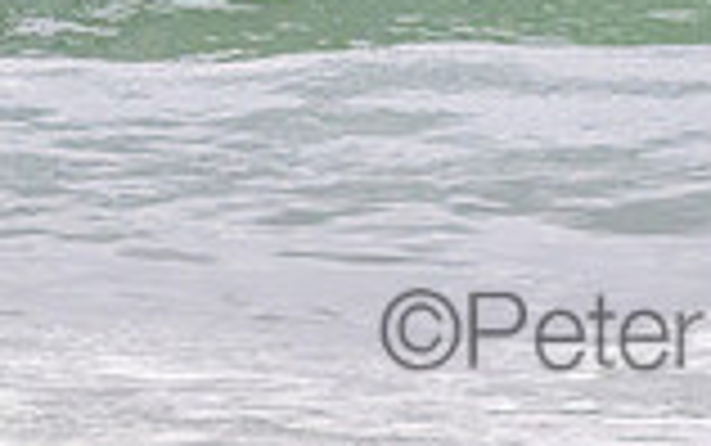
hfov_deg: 0.7
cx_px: 729
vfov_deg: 0.4
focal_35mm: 3000
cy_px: -417
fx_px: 58173
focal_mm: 800
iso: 4000
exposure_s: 1/2000
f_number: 11
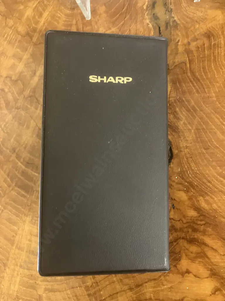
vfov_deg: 63.4
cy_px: 150
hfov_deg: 49.7
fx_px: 243
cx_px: 112
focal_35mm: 28
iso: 640
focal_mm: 3.99
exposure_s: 1/25
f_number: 1.8
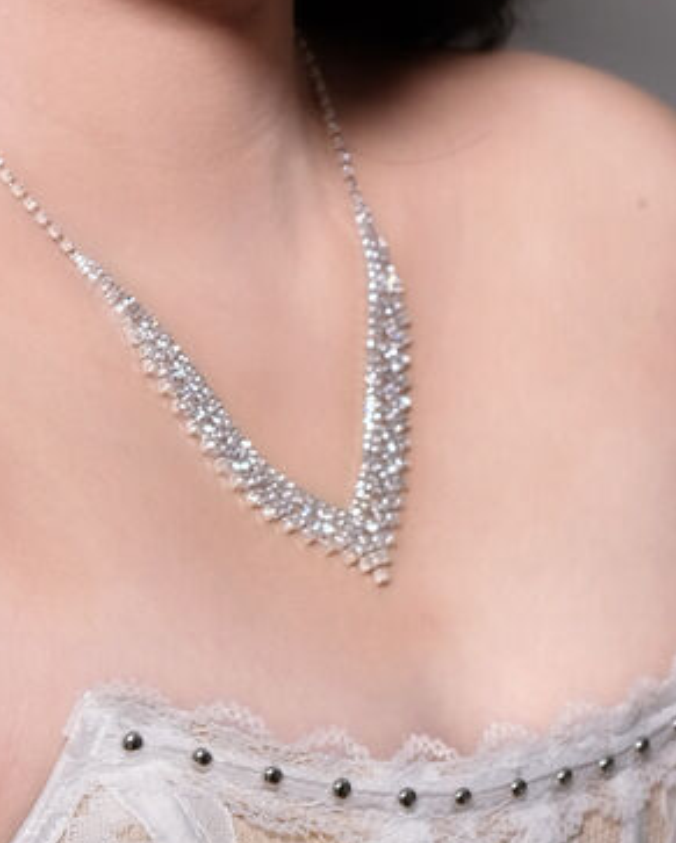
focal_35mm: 155
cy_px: 19
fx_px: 3871
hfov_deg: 9.9
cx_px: 46
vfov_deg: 12.3
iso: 640
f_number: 4
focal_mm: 33
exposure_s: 1/60
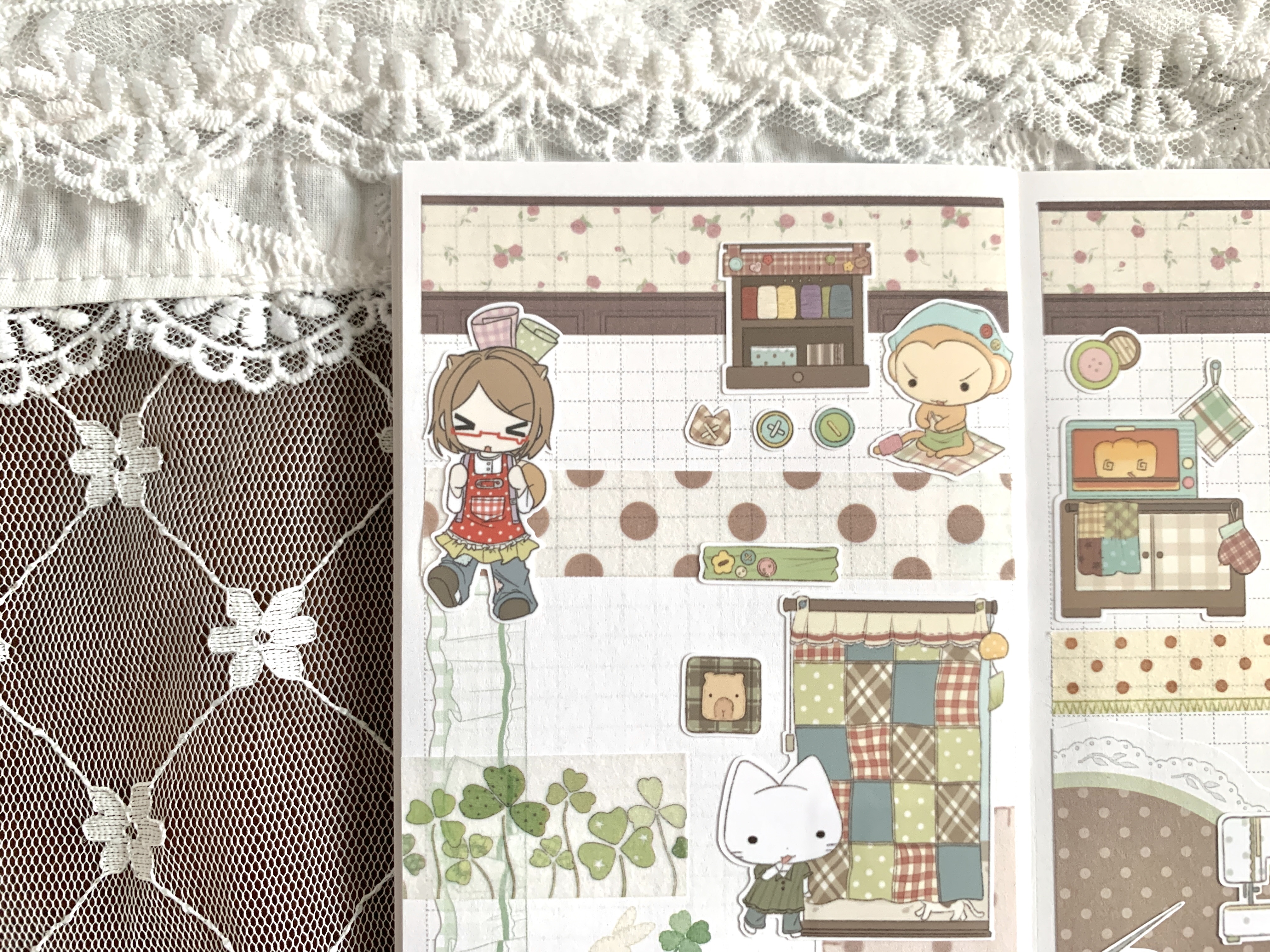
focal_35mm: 26
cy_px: 476
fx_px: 954
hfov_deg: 67.3
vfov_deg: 53.1
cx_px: 635
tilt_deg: -85.8
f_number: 1.8
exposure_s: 1/60
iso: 125
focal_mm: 4.25
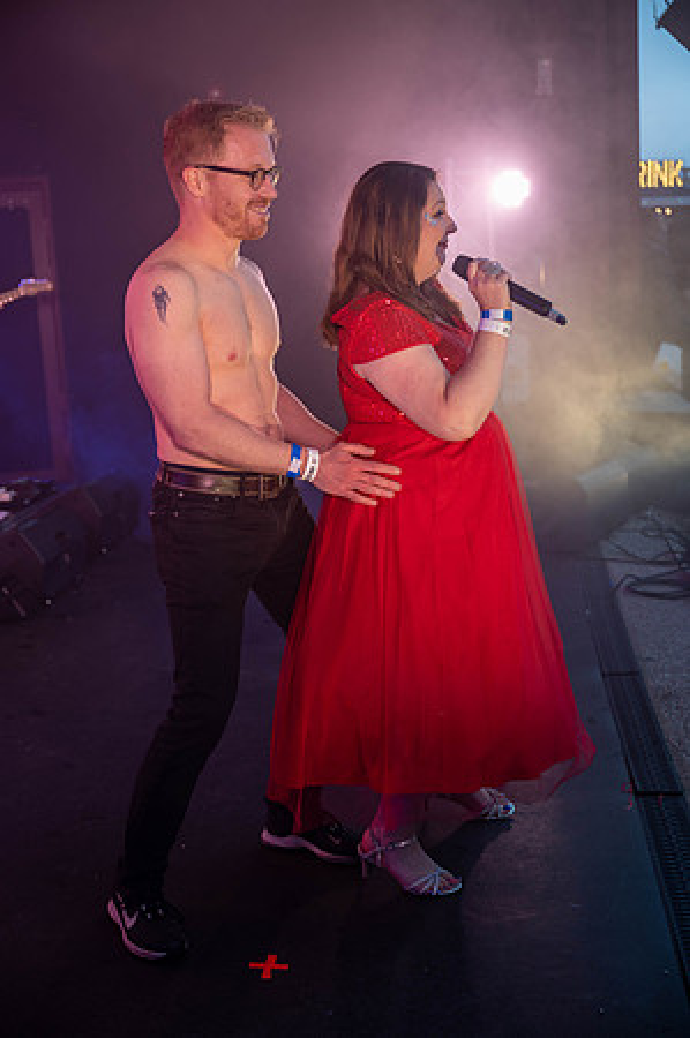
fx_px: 1239
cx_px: 345
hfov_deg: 31.1
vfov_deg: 45.5
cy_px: 519
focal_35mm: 43
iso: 200
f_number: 2.8
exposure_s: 1/200
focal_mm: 43
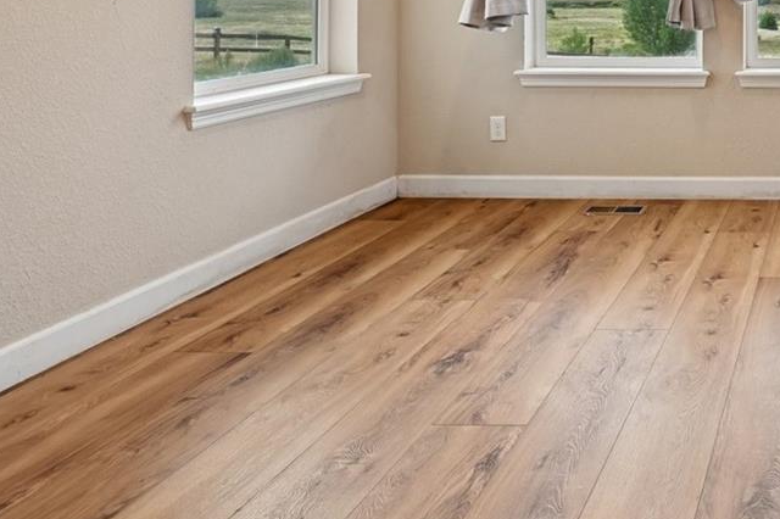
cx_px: 831
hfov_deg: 43.8
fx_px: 758
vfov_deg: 33.6
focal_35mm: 35
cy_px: -32
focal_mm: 14
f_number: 9
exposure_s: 1/15
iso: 90
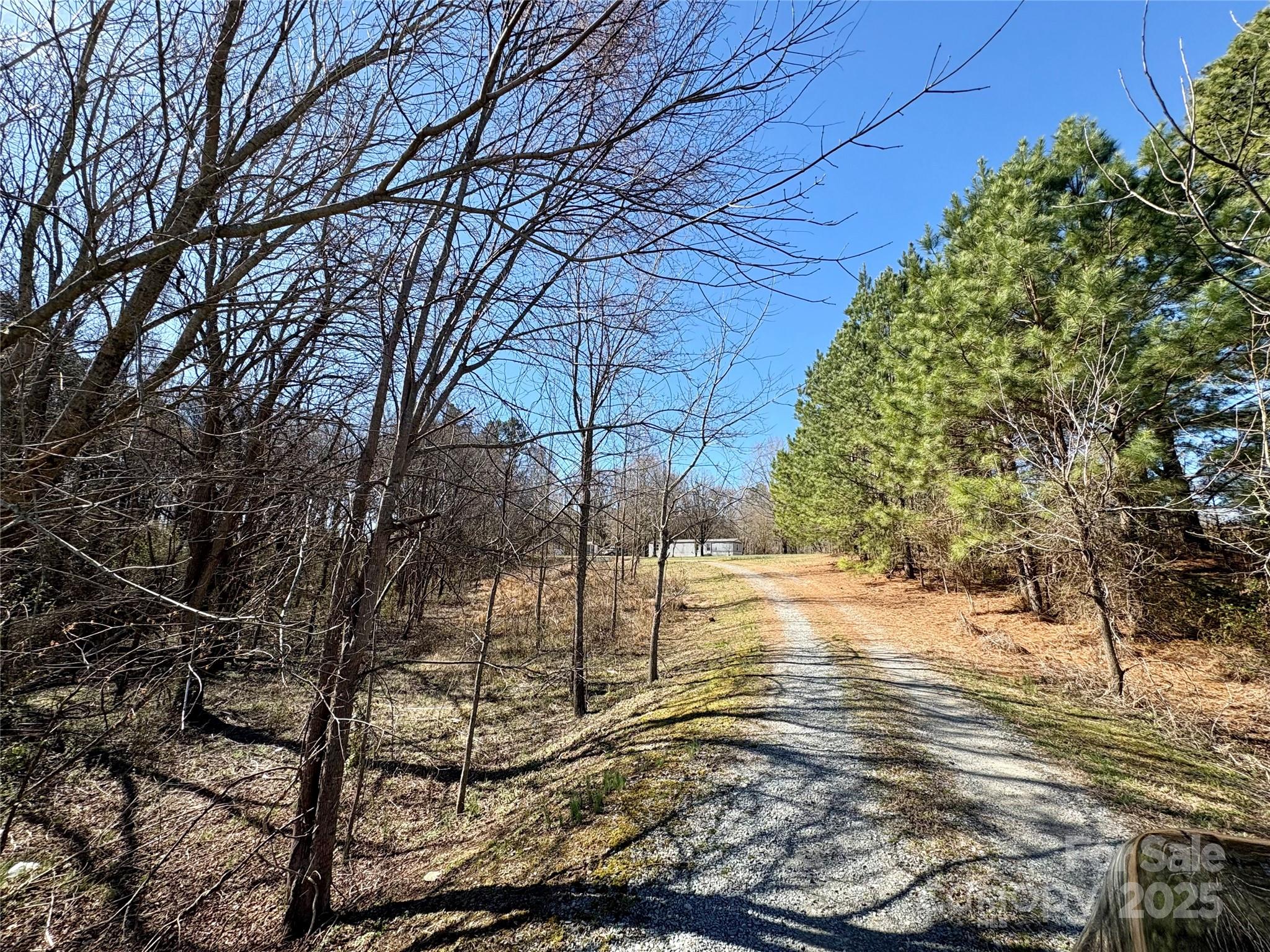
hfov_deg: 102.1
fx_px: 514
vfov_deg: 85.7
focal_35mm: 14
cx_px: 635
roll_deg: -1.0
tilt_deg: +11.4
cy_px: 476
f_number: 2.2
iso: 40
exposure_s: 1/921
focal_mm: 2.22
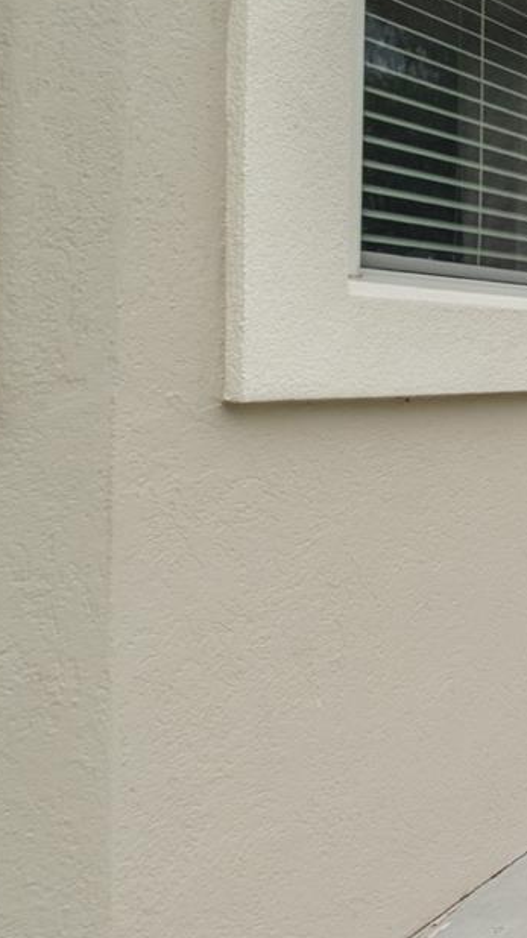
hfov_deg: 17.3
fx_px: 945
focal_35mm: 38
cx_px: 1145
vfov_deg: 52.7
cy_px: 424
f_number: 8
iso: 400
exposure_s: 1/2500
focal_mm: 14
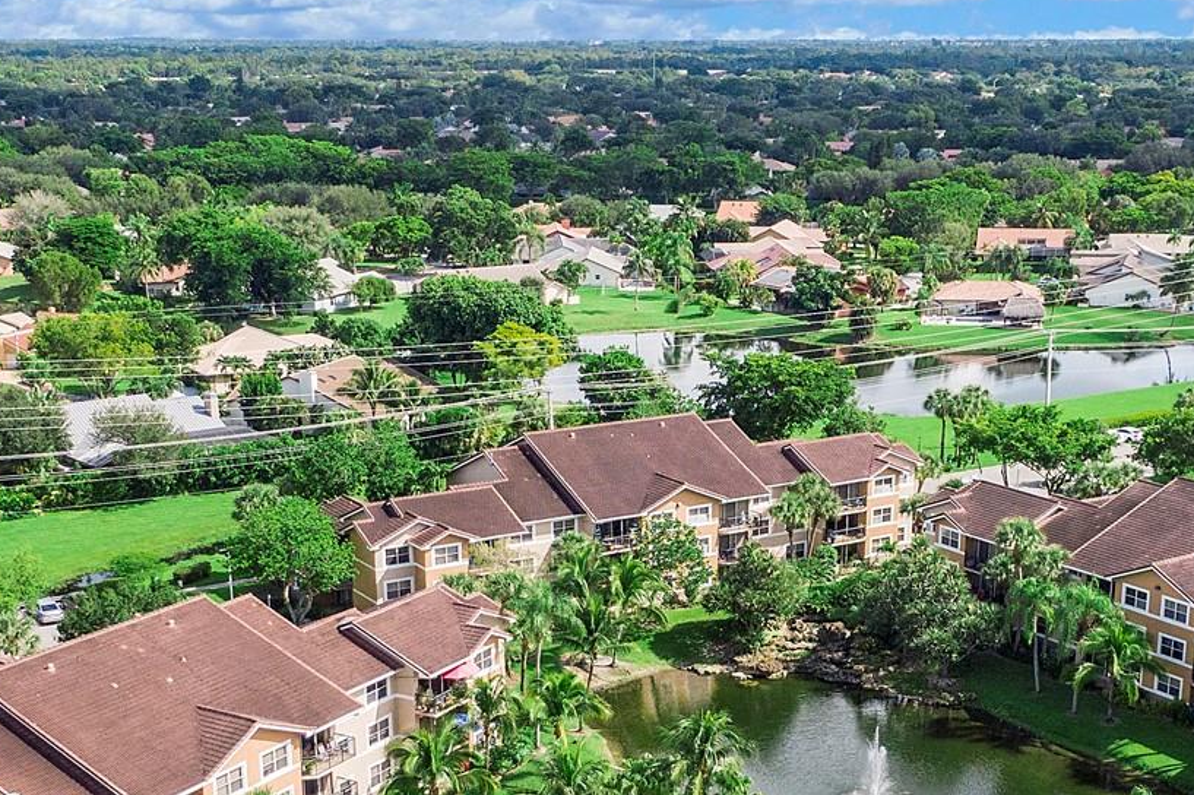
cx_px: 656
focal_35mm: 55
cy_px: 644
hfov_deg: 36.2
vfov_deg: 24.2
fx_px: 1823
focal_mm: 4.78
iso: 100
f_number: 2.9
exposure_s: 1/1250
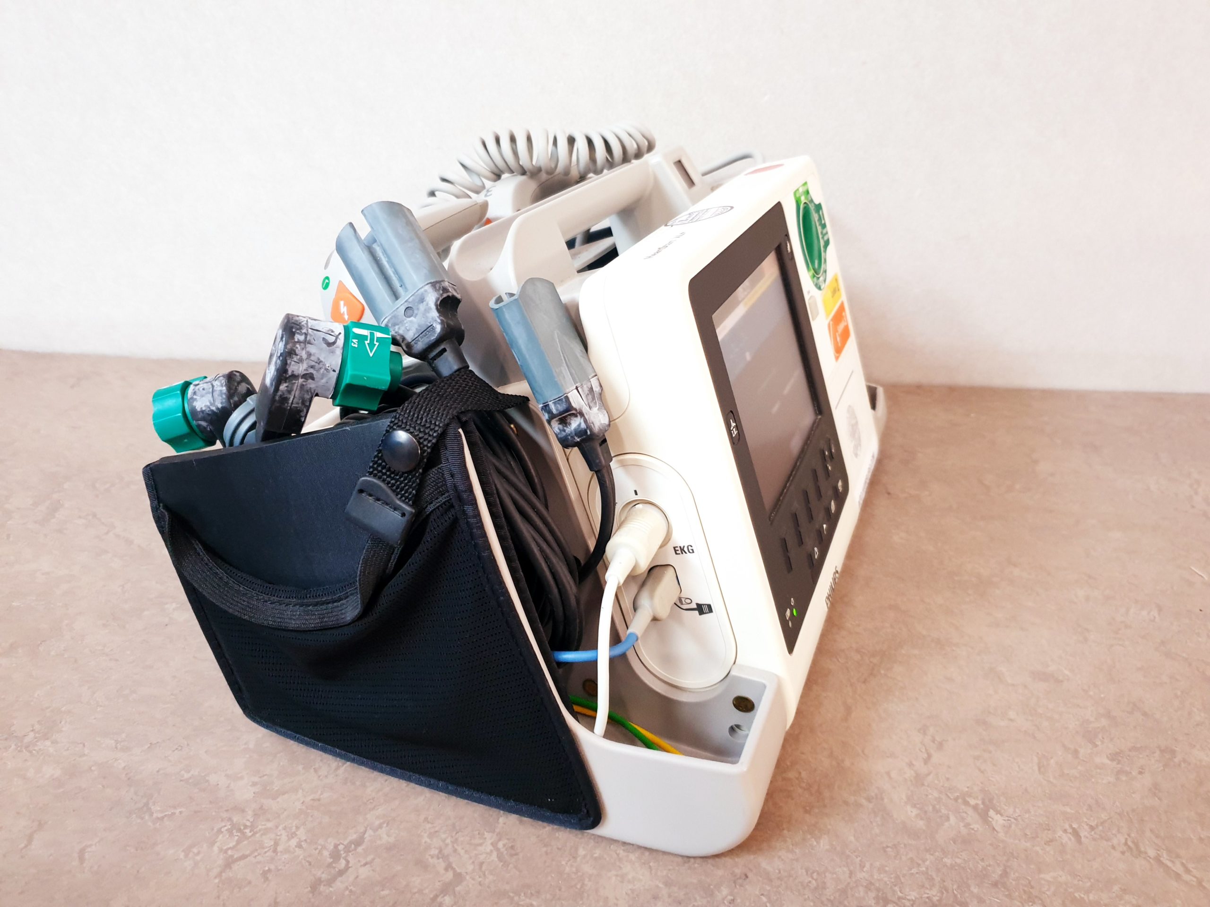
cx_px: 605
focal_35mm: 26
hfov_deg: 67.3
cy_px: 454
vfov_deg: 53.1
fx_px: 909
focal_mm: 4.3
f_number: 1.5
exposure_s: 1/50
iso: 200
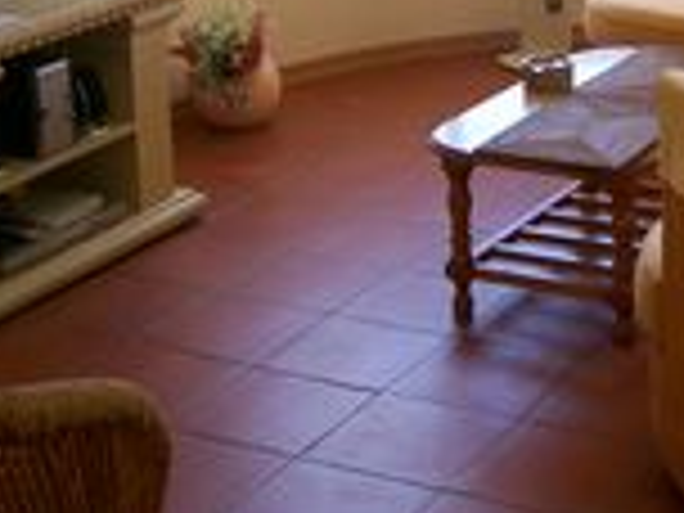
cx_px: 576
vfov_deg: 16.6
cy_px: -99
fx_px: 1680
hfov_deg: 22.6
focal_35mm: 85
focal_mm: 5.8
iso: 140
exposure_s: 1/89.1
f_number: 2.8
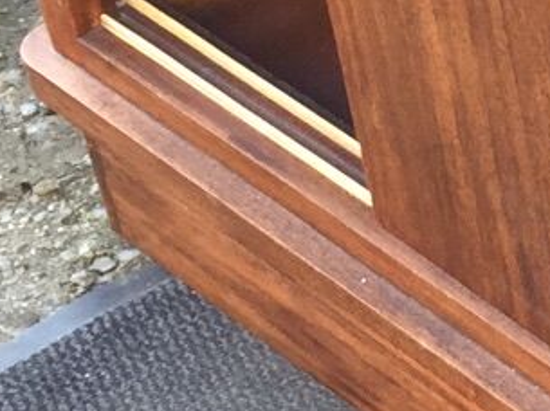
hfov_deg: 9.3
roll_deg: +0.8
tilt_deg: -39.6
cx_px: 1241
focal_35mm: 195
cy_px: 198
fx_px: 3095
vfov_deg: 7.6
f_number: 2.2
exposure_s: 1/100
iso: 50
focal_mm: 4.15
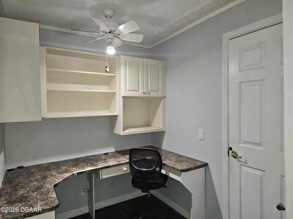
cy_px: 110
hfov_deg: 74.0
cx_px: 146
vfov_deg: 58.8
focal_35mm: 23
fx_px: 194
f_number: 1.7
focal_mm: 6.3
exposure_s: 1/30
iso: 100
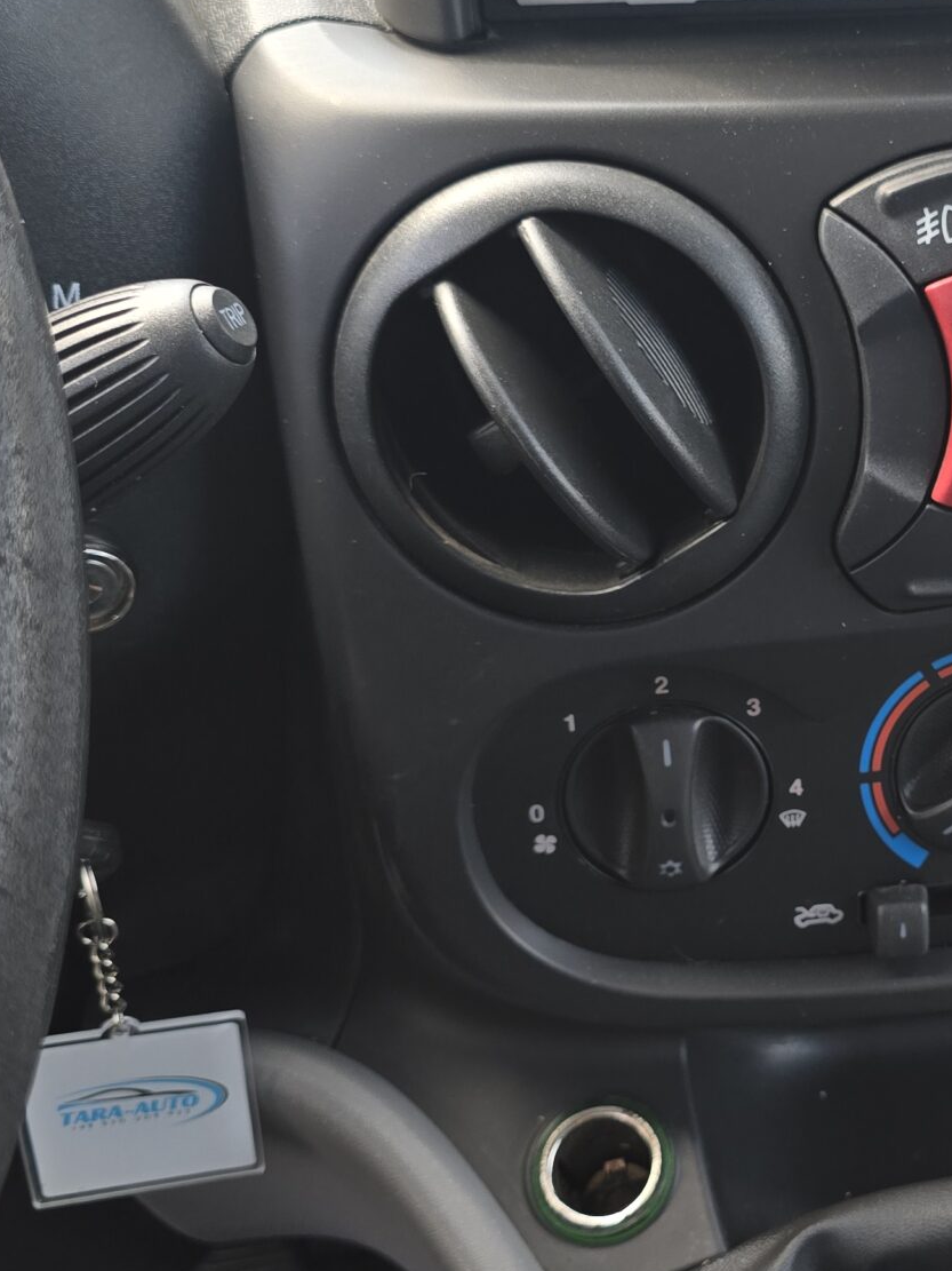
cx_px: 958
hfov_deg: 26.1
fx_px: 1944
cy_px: 606
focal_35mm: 53
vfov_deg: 36.2
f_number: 1.7
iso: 64
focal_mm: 6.3
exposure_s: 1/180
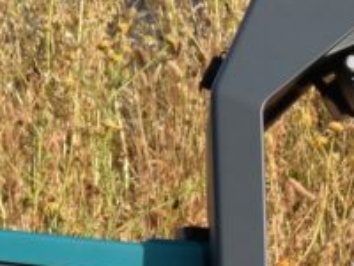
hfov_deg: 3.3
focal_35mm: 608
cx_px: -119
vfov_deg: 2.4
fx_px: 6214
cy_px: -11
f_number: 9
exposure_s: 1/320
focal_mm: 55
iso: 200
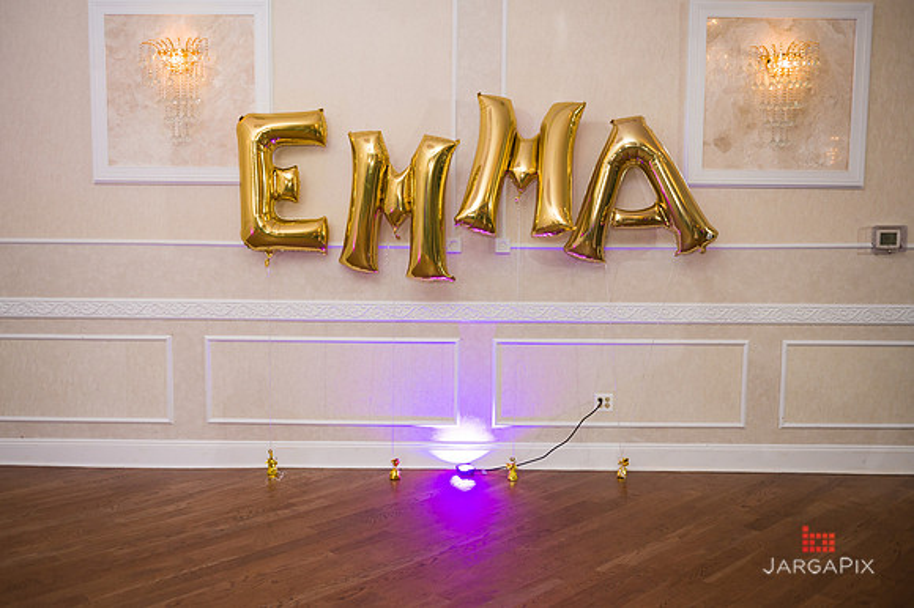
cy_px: 304
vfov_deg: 38.8
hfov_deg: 55.8
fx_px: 863
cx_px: 457
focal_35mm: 34
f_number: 4
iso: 1250
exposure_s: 1/200
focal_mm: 34
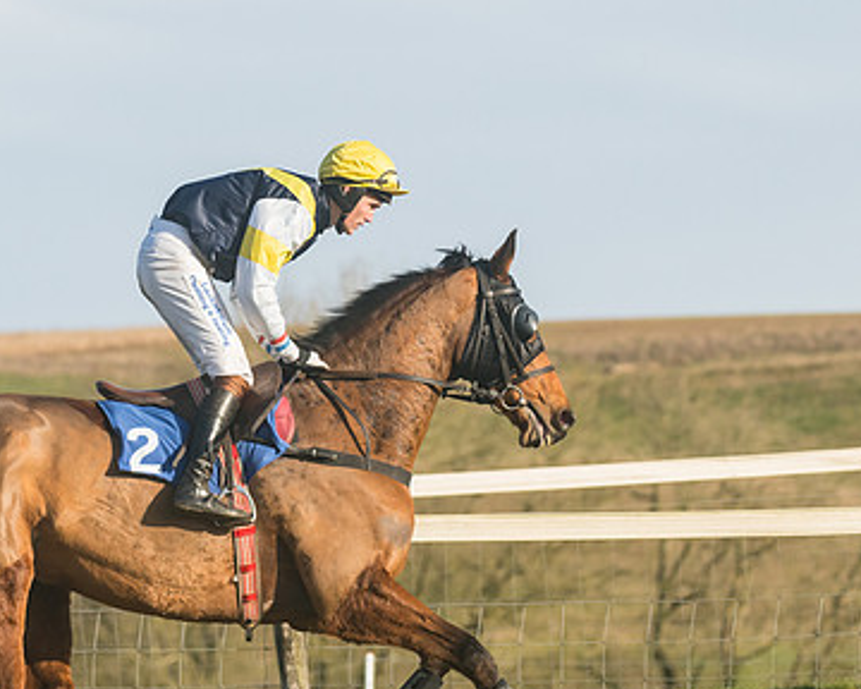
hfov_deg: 5.5
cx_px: 285
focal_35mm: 351
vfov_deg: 4.4
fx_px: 8944
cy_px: 438
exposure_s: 1/5000
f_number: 5
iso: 400
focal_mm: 155
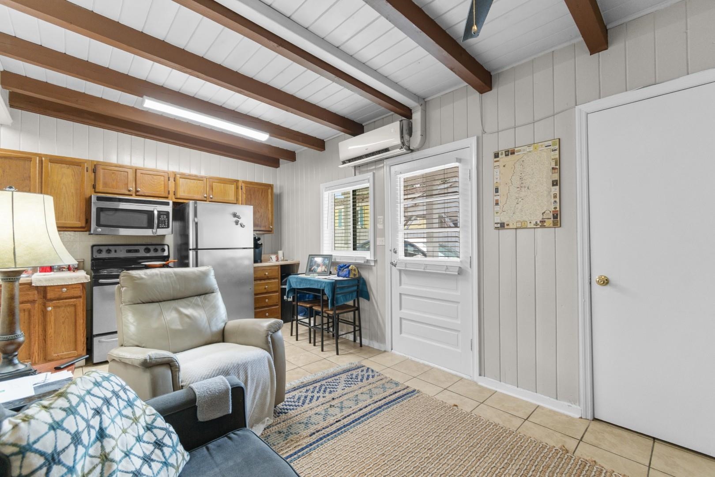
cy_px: 238
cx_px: 358
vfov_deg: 77.3
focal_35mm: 15
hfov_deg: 100.4
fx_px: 298
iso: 100
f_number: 4.5
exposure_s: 1/5
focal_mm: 10
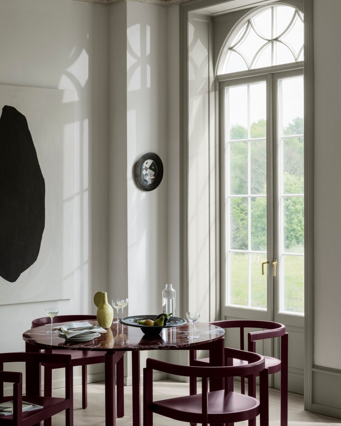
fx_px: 883
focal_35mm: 70
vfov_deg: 27.1
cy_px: 219
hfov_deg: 21.9
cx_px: 167
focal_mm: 56.5
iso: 400
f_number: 11
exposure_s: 1/10
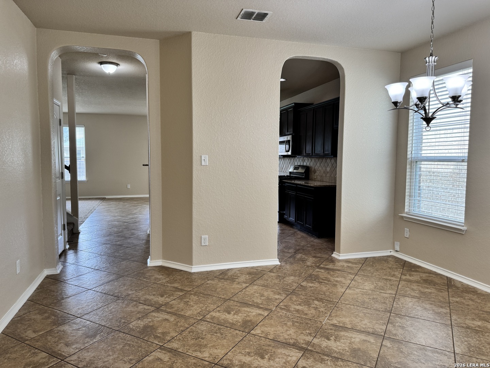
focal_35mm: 24
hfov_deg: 71.6
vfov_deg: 56.8
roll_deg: -0.2
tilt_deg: -5.4
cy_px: 184
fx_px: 340
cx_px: 245
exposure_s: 1/120
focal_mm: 6.76
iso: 125
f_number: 1.78
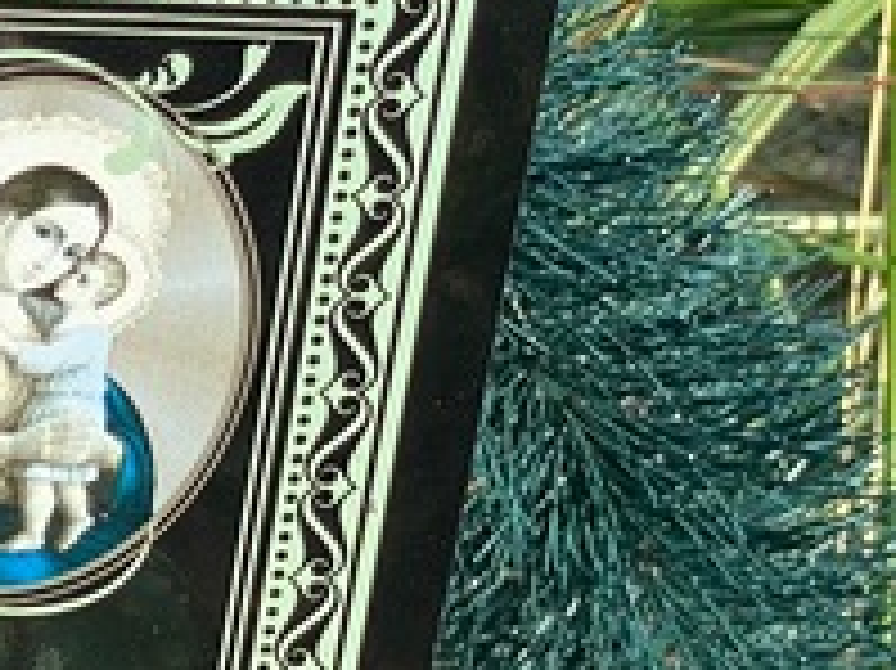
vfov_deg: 7.1
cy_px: 661
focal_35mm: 209
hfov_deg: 9.2
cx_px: -477
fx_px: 5406
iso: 20
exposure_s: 1/452
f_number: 2
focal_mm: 6
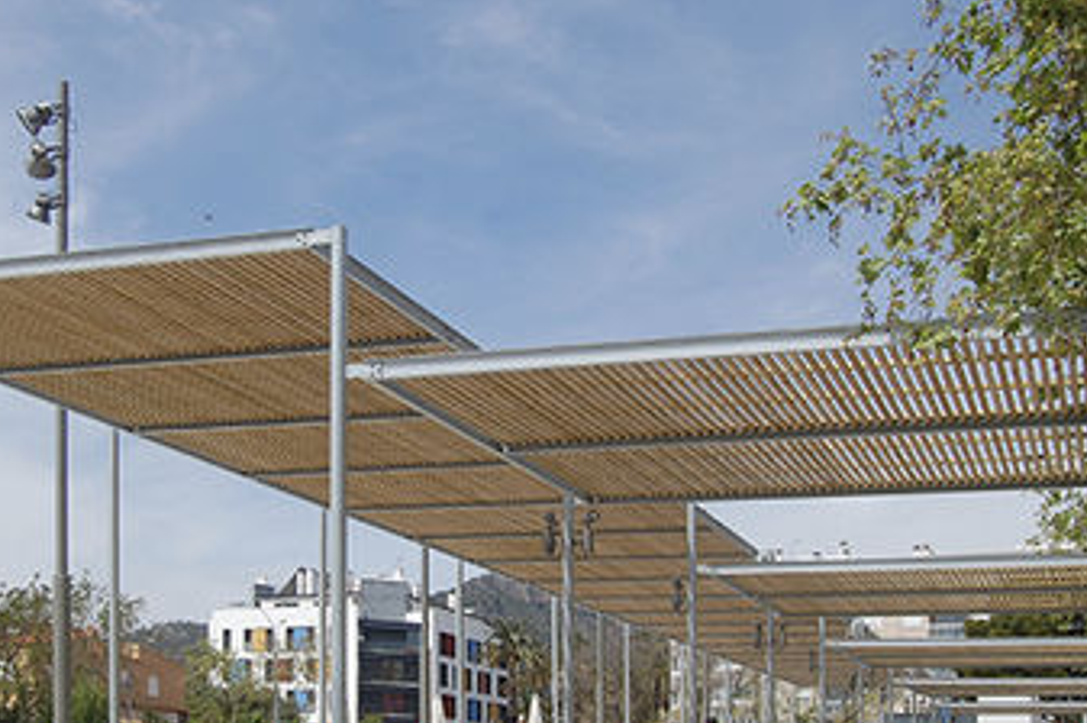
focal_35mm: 49
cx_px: 429
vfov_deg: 27.4
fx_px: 1478
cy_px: 403
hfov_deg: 40.2
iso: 200
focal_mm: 22
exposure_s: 1/400
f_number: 10
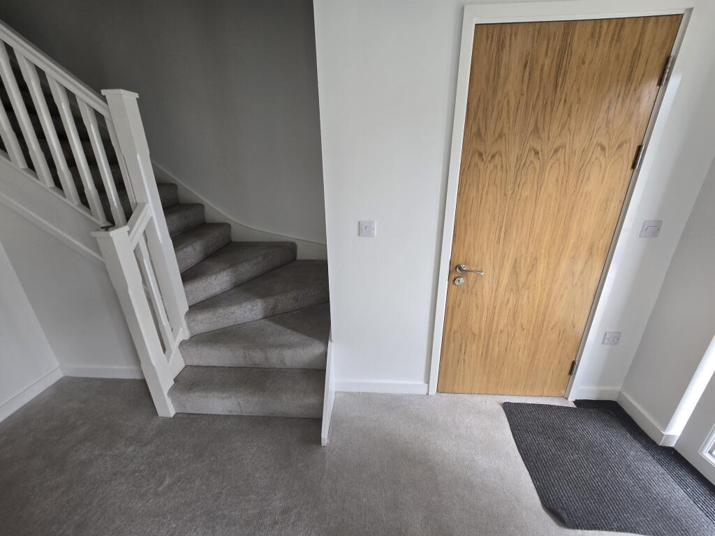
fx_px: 269
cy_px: 268
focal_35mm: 13
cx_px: 358
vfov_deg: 89.9
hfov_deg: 106.2
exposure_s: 1/50
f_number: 2.2
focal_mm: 2.2
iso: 64
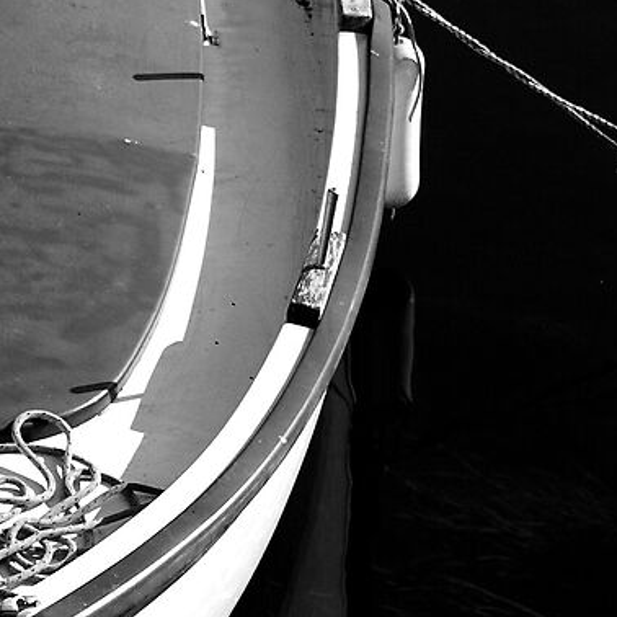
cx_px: 209
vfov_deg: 7.2
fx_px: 4900
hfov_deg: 7.2
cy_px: 307
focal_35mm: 243
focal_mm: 30
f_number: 3.2
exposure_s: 1/1000
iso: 100
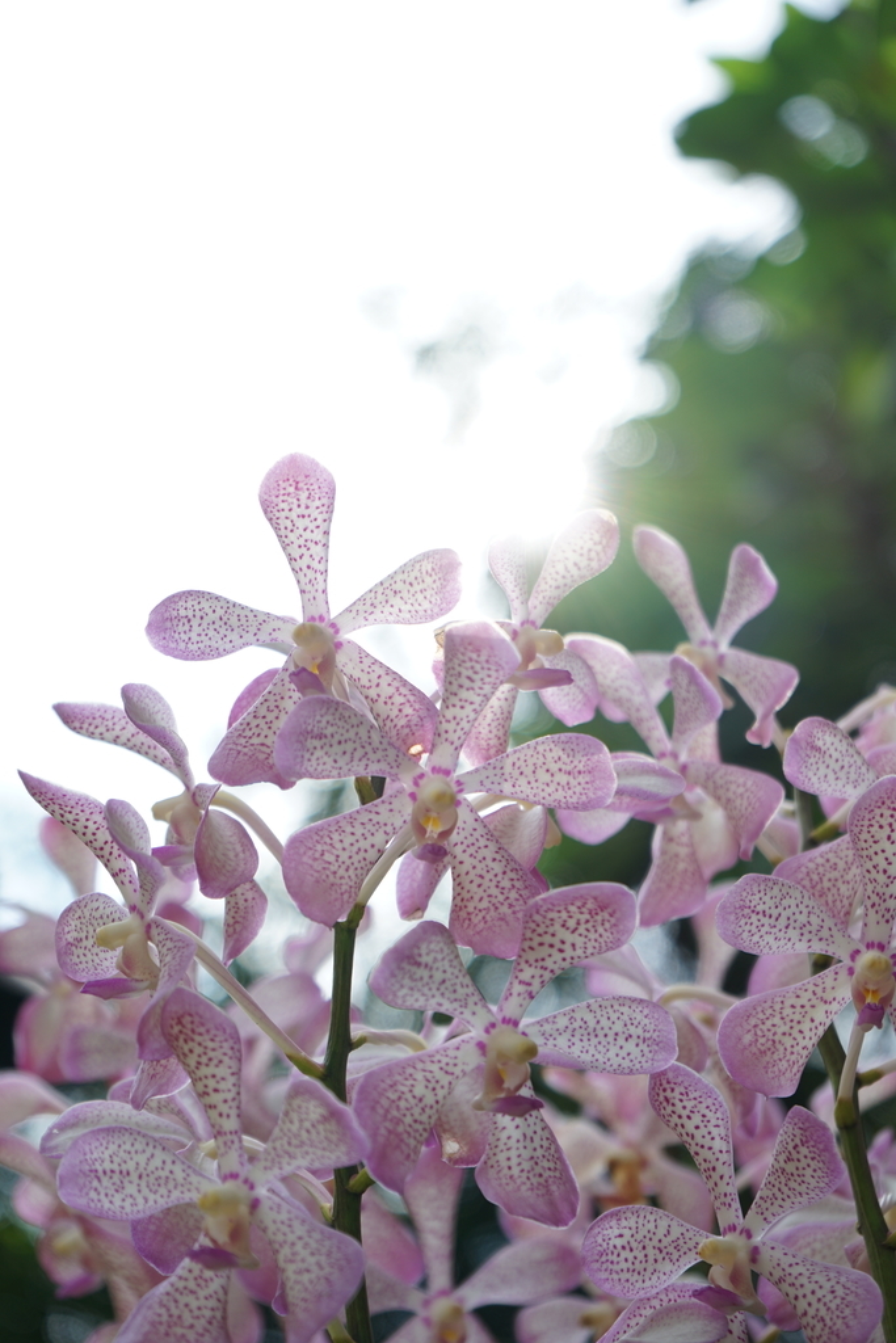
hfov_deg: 19.5
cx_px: 448
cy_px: 672
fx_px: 2612
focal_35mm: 70
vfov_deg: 28.8
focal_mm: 70
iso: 100
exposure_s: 1/320
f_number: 5.6
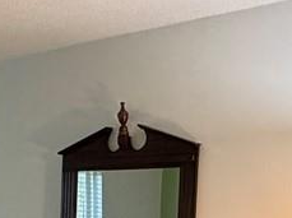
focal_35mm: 98
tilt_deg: -5.2
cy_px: 294
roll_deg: +0.9
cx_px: -75
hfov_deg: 18.8
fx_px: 825
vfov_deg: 14.3
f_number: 2.2
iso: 250
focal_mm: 2.22
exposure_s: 1/60
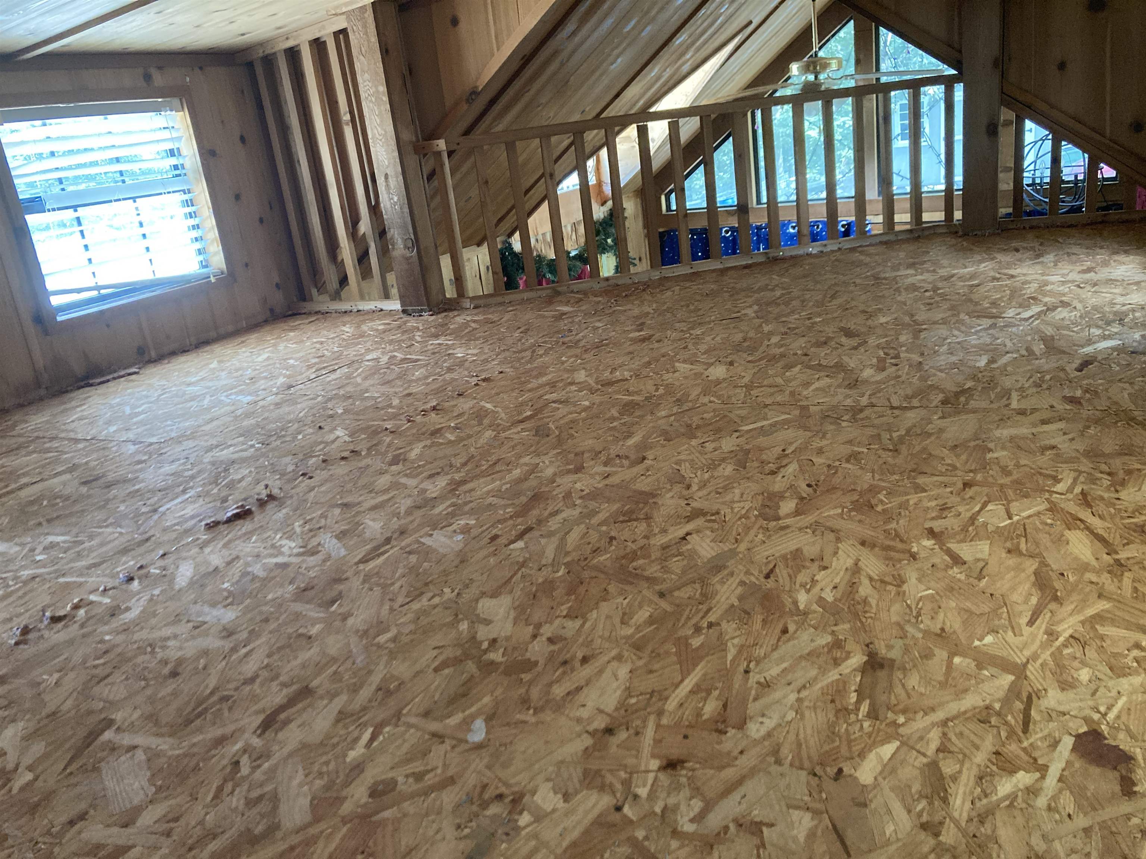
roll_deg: +7.9
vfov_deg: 49.7
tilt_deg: -16.5
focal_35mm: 28
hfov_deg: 63.4
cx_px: 573
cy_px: 430
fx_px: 927
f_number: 1.8
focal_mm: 3.99
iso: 320
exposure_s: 1/60
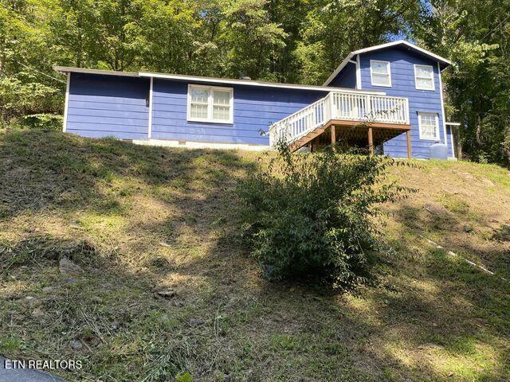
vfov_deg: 53.1
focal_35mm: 26
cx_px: 255
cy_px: 191
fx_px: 383
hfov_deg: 67.3
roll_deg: +0.9
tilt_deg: +7.6
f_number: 1.8
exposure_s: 1/522
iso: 32
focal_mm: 4.25
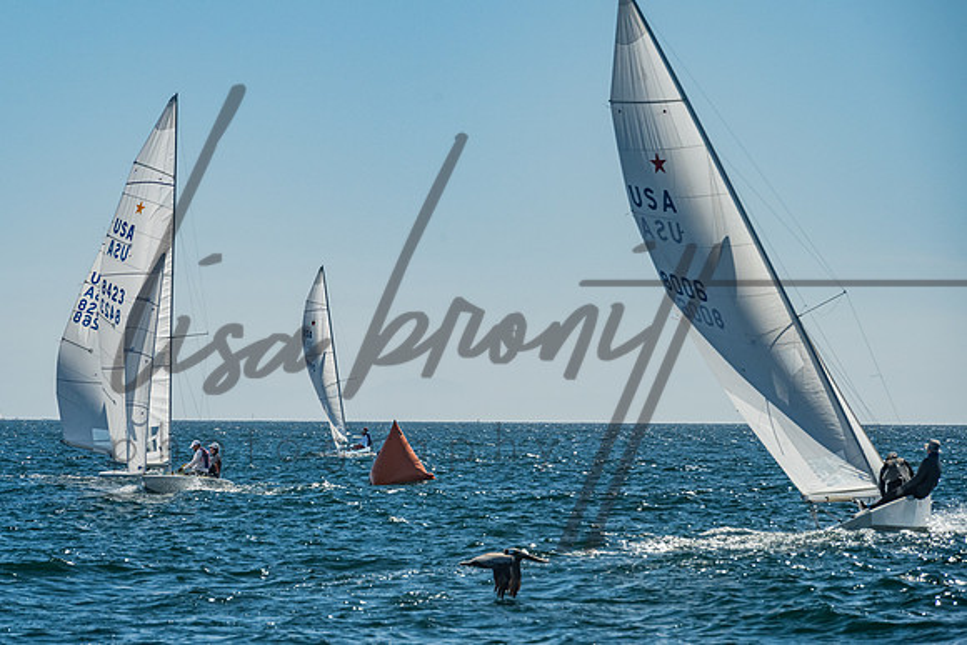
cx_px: 361
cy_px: 334
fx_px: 6808
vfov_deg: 5.4
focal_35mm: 253
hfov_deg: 8.1
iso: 400
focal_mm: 200
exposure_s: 1/1000
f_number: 10
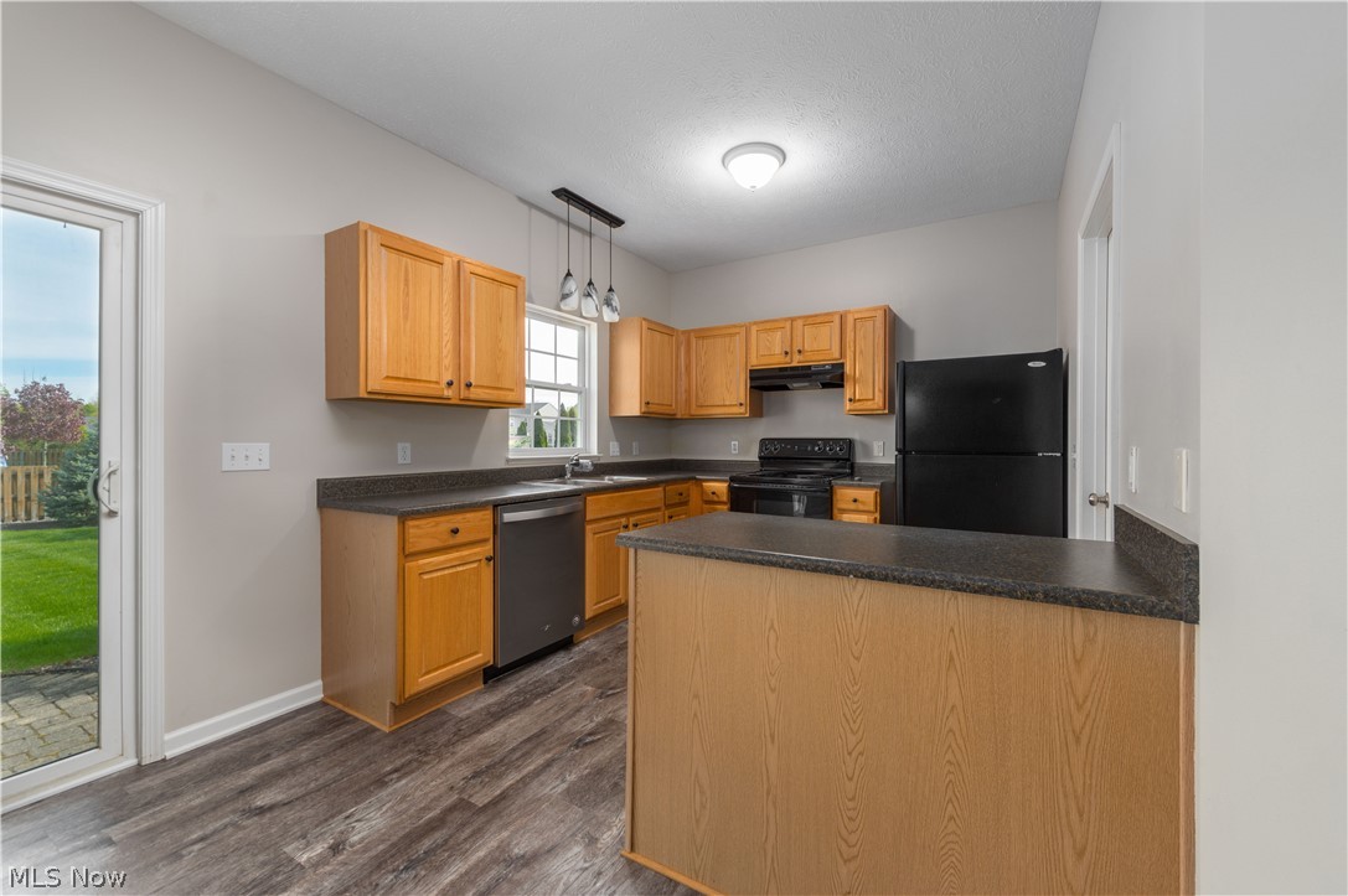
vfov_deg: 81.1
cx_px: 674
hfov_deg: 104.3
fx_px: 524
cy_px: 448
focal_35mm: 14
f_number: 9
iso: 200
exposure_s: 1/60
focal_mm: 14
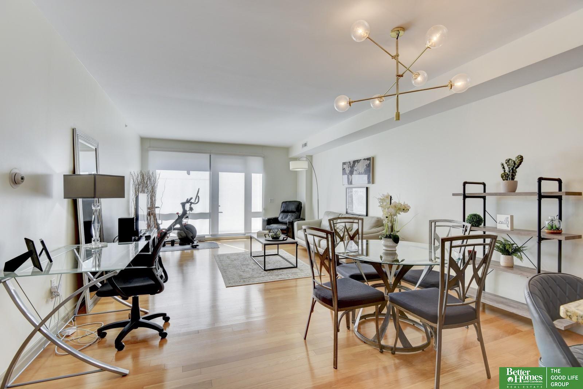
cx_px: 292
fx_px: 389
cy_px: 194
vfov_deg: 53.2
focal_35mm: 24
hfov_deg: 73.7
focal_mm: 24
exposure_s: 1/125
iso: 400
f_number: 8
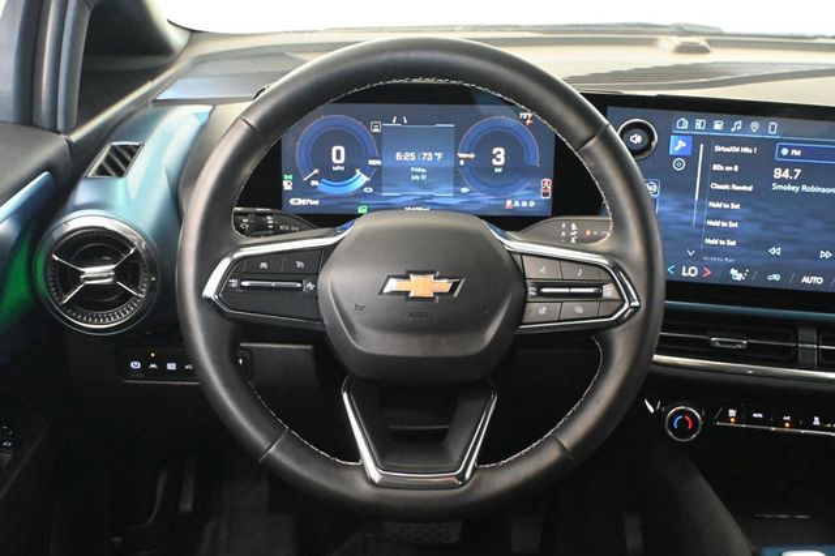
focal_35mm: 44
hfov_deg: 45.0
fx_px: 1008
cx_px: 418
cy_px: 278
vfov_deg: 30.8
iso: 12800
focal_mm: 29
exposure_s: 1/25
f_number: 4.8
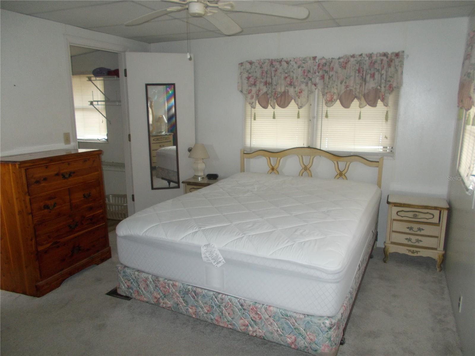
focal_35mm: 26
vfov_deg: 53.1
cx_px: 238
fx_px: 357
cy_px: 178
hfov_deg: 67.3
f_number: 3.2
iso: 200
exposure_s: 1/25
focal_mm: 4.6
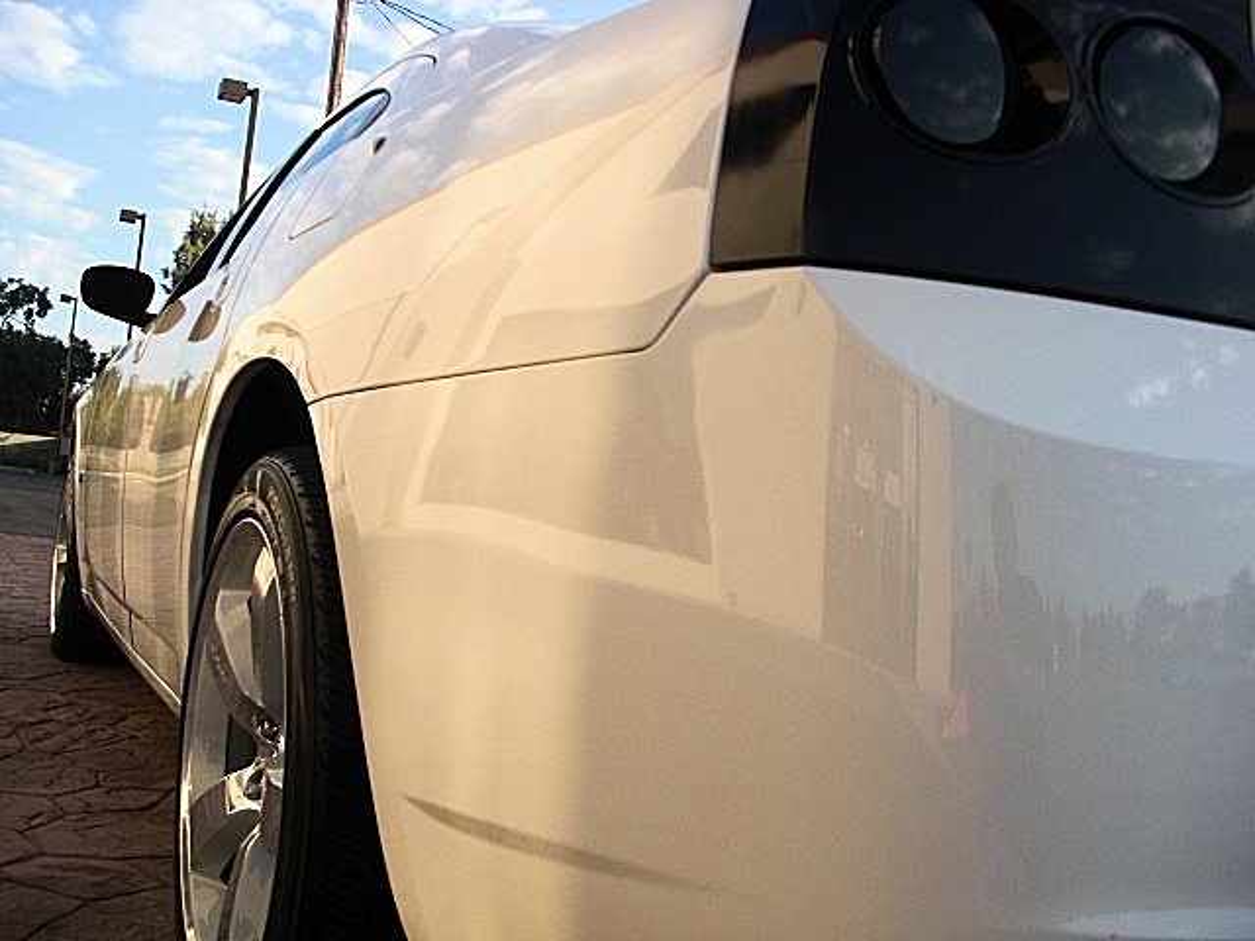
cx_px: 628
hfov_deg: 51.4
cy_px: 470
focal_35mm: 36
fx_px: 1305
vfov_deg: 39.7
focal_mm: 6.3
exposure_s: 1/500
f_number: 2.8
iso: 50
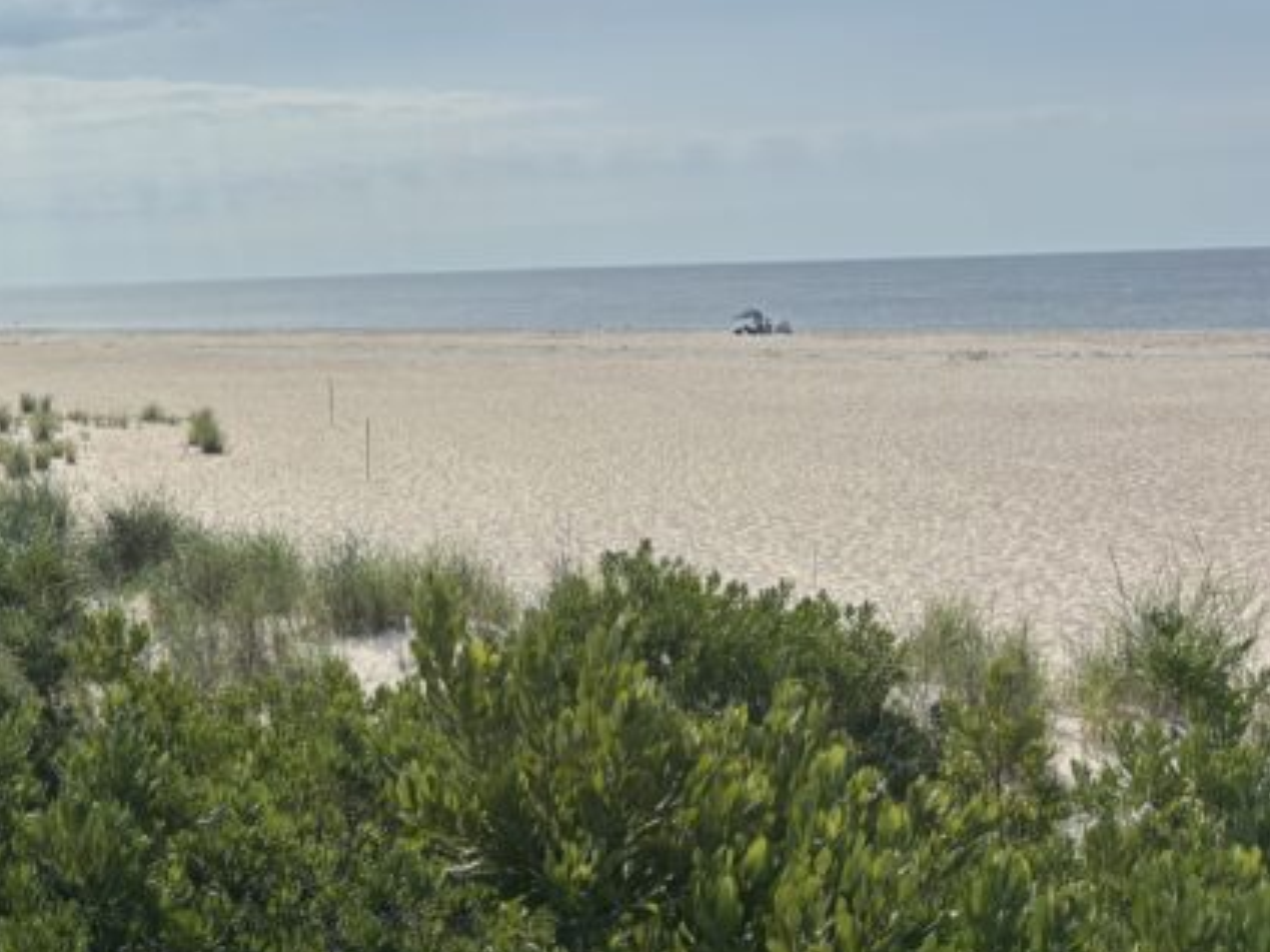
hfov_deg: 28.1
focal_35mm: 63
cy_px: 514
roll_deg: +1.0
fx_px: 2311
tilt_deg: -5.5
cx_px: -117
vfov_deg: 23.3
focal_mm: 5.96
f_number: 1.6
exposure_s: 1/9091
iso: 50
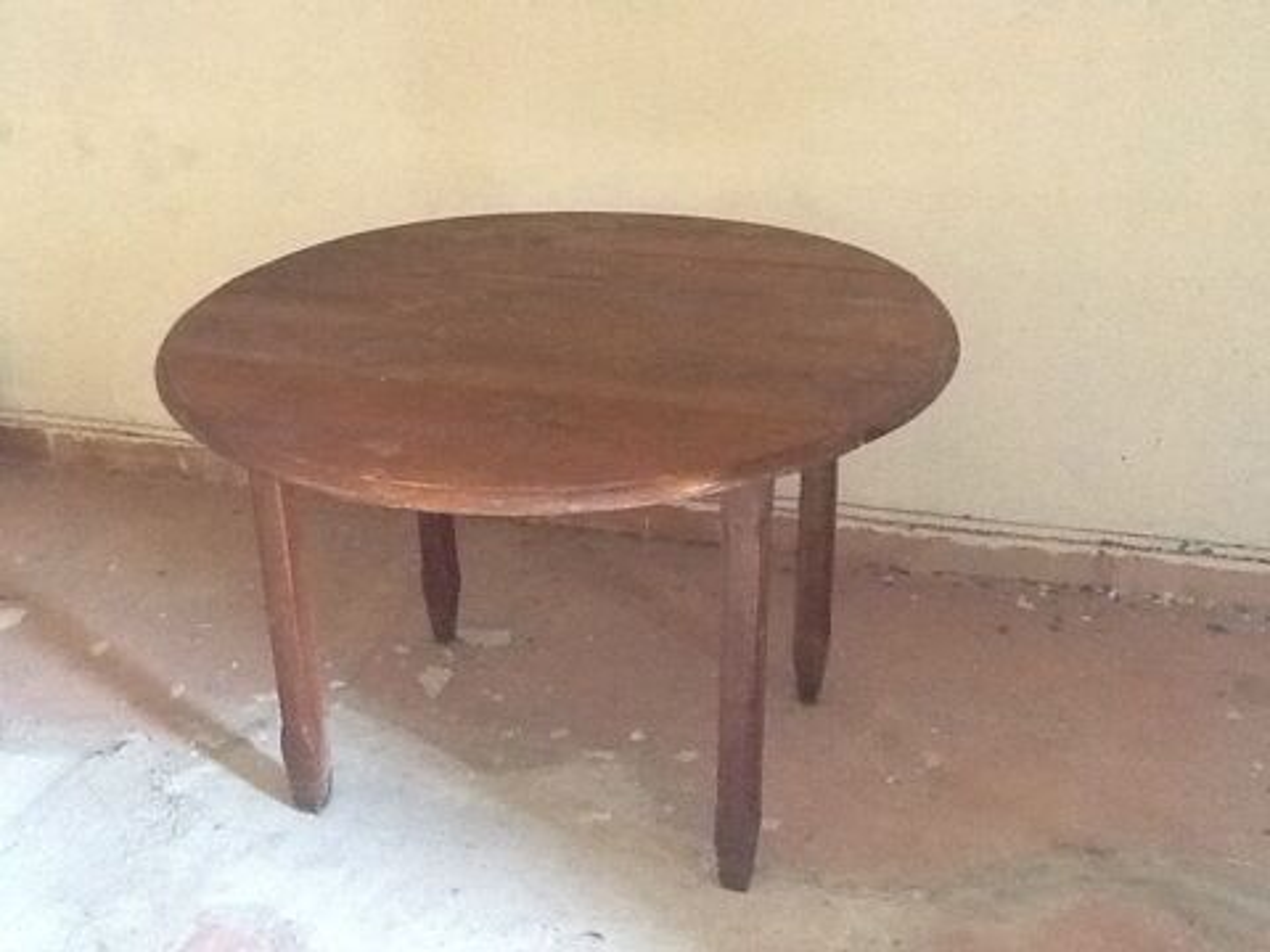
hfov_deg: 42.9
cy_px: 476
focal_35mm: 44
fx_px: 1614
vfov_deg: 32.9
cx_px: 635
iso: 320
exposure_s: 1/25
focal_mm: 2.03
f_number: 2.4
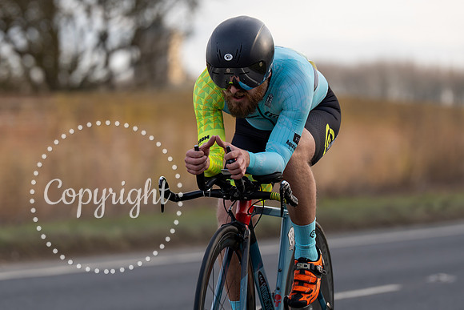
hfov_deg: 7.5
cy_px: 98
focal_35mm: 274
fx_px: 3534
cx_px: 206
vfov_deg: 5.0
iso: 160
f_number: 4
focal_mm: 200
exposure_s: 1/800
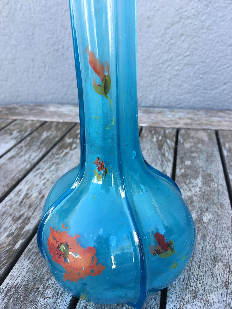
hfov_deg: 48.2
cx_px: 116
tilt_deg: -26.2
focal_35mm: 29
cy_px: 154
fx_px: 259
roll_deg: +1.4
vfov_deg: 61.7
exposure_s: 1/100
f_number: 2.2
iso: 32
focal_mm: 4.15
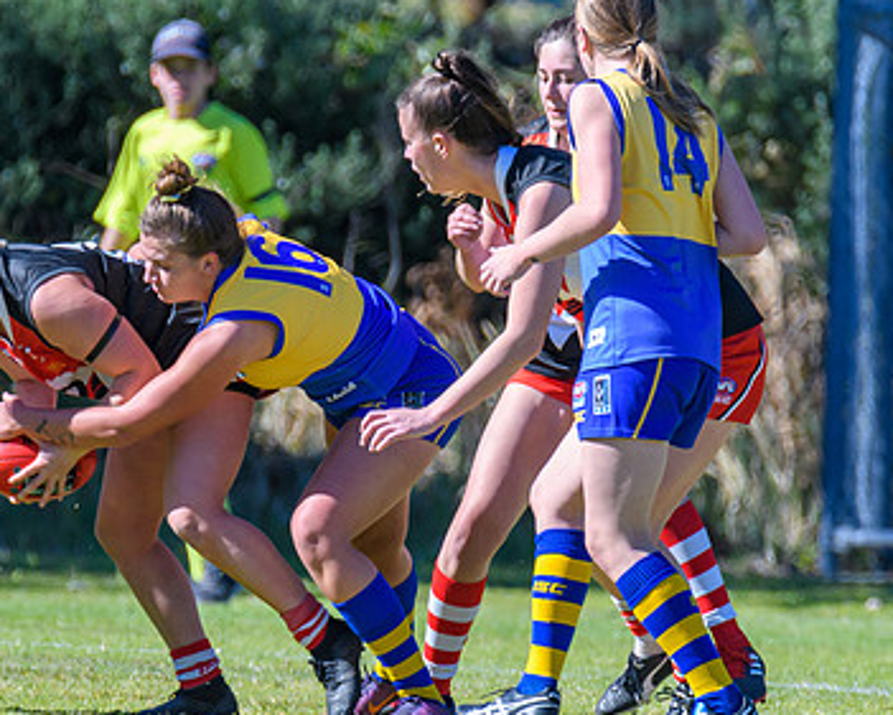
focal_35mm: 1608
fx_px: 42510
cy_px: 433
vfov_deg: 1.0
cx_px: 301
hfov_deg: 1.2
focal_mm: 600
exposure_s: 1/1600
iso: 800
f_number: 8
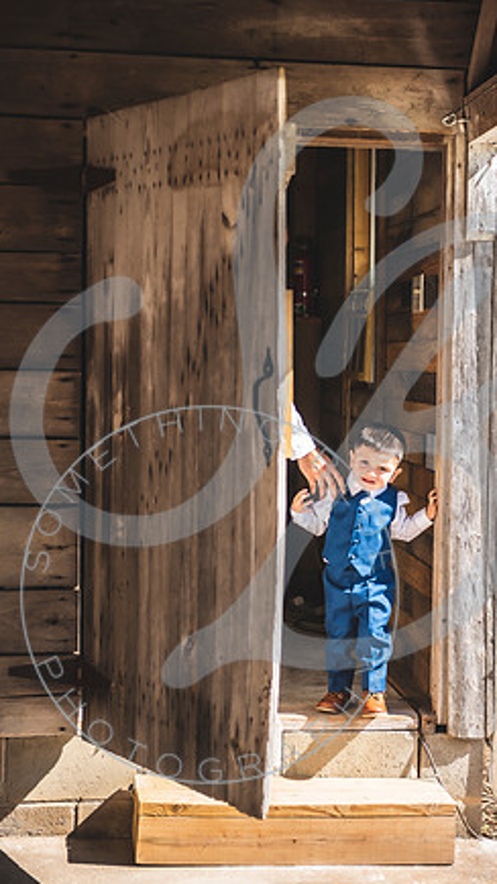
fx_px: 1781
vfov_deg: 27.9
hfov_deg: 15.9
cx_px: 301
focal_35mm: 76
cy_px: 440
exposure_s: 1/1000
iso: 200
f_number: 2.8
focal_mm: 70
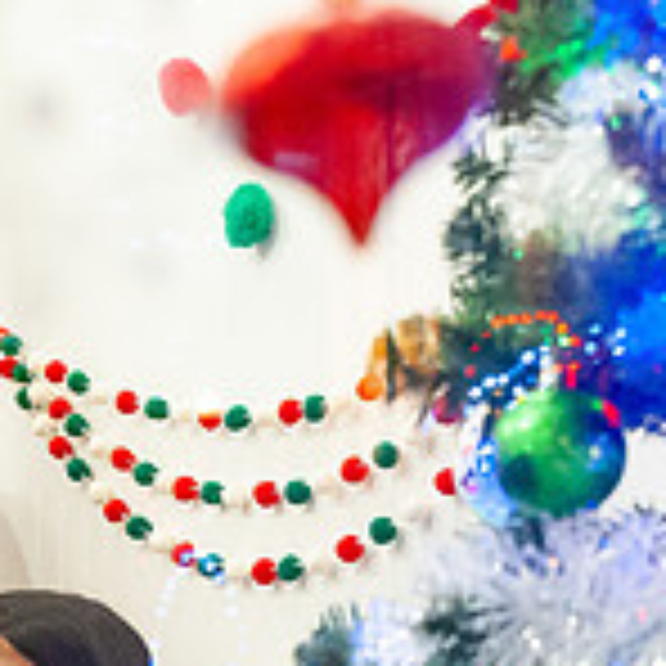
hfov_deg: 14.1
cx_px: -112
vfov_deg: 14.2
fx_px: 2612
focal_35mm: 120
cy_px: 738
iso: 6400
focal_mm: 36
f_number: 4.5
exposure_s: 1/125
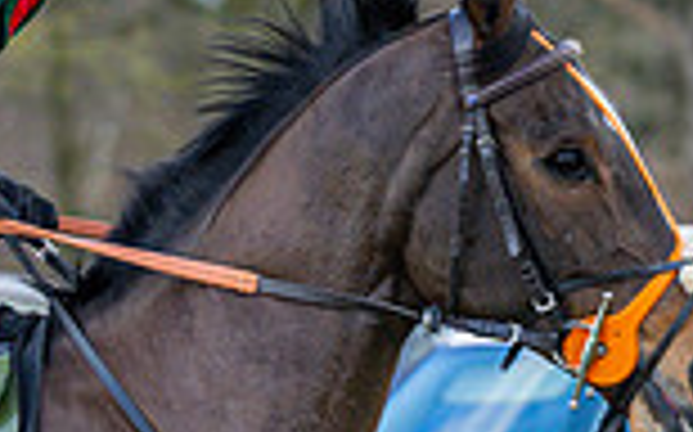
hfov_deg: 2.3
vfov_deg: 1.4
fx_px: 17571
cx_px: -77
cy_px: 612
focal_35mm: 931
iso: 500
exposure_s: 1/800
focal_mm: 135
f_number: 4
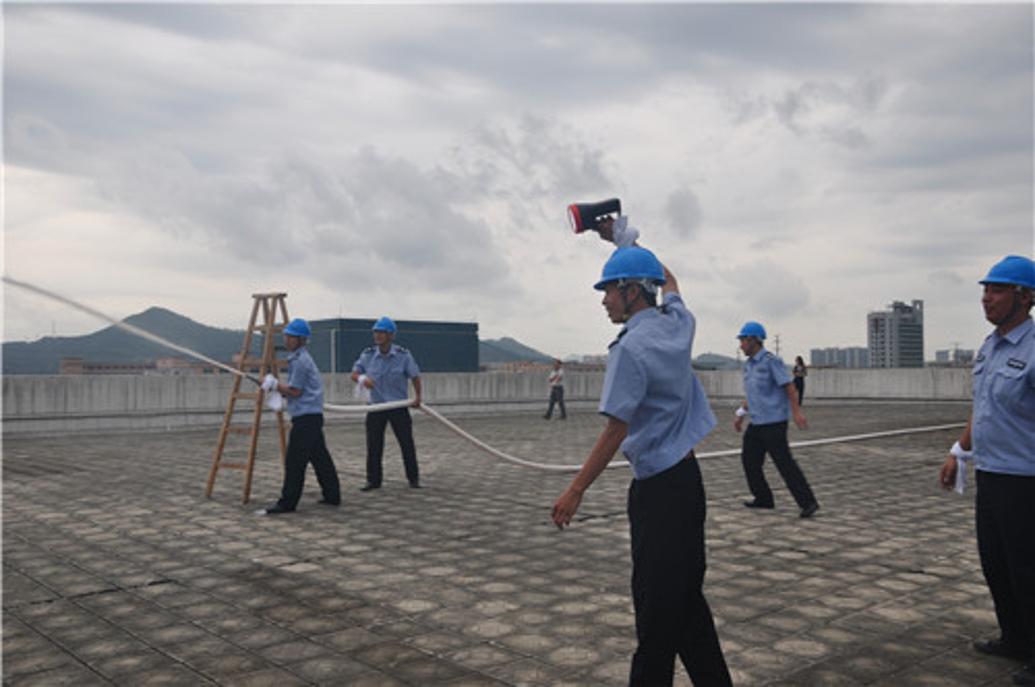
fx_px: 948
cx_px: 518
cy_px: 344
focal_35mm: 33
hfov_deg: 57.3
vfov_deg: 39.9
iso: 200
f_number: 8
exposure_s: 1/100
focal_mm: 22
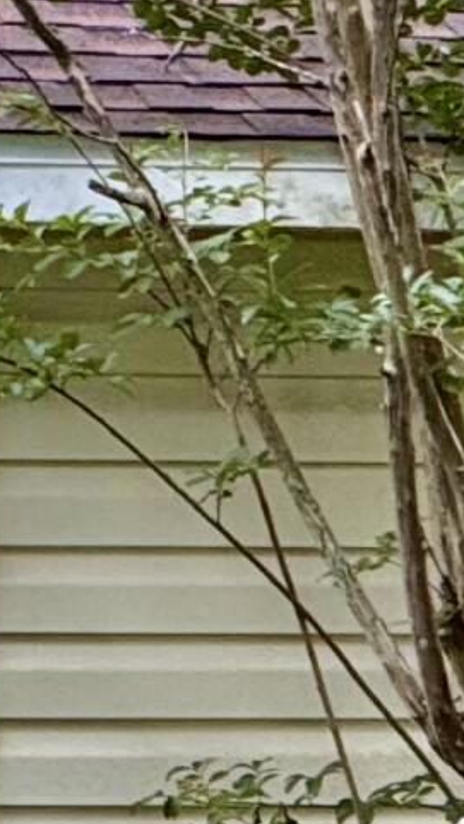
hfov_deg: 1.5
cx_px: 627
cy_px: 1089
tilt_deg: +0.1
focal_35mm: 813
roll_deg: -0.2
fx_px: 17789
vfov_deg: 2.7
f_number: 2.8
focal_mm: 15.66
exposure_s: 1/99
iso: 160
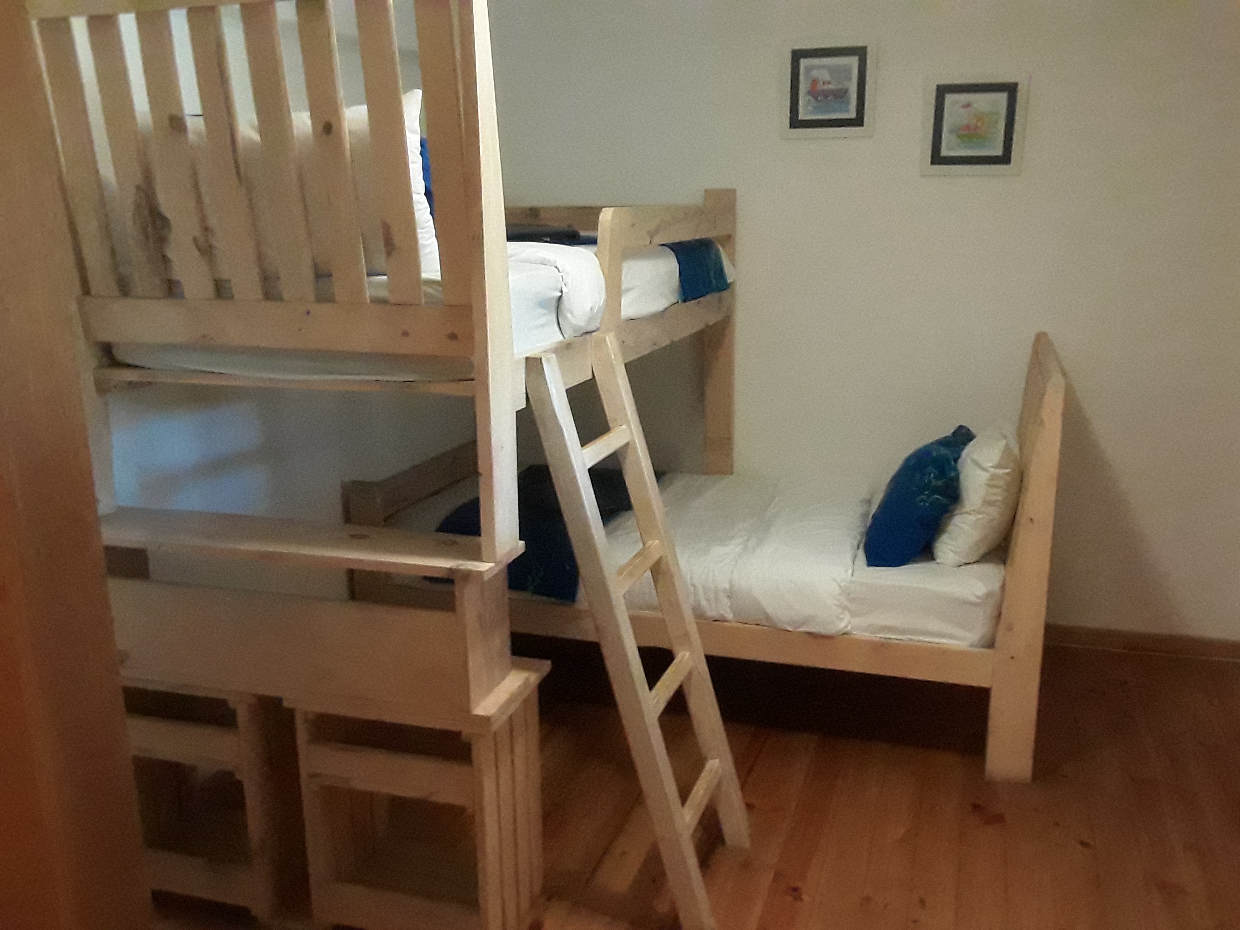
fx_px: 1075
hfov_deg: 60.0
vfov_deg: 46.8
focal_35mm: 30
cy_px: 465
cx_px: 620
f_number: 1.9
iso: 640
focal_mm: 2.2
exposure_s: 1/25
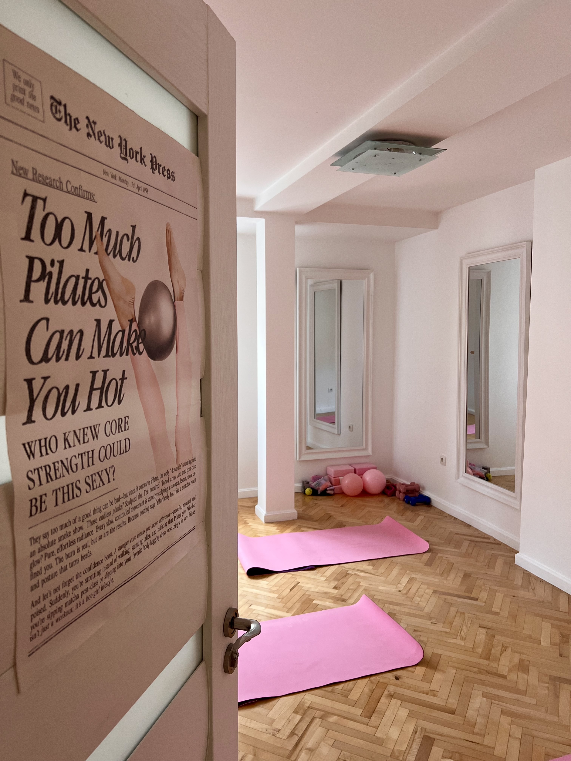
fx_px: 572
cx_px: 286
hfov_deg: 53.1
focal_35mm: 26
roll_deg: +0.6
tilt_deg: -3.9
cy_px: 380
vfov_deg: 67.3
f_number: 1.5
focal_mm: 5.7
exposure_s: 1/121
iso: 125
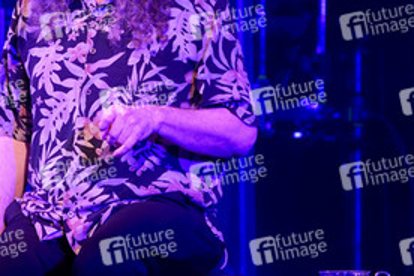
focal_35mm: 638
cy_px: 60
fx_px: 7336
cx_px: 98
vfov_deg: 2.2
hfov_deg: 3.2
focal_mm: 391
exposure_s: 1/500
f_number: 6.3
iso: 3200
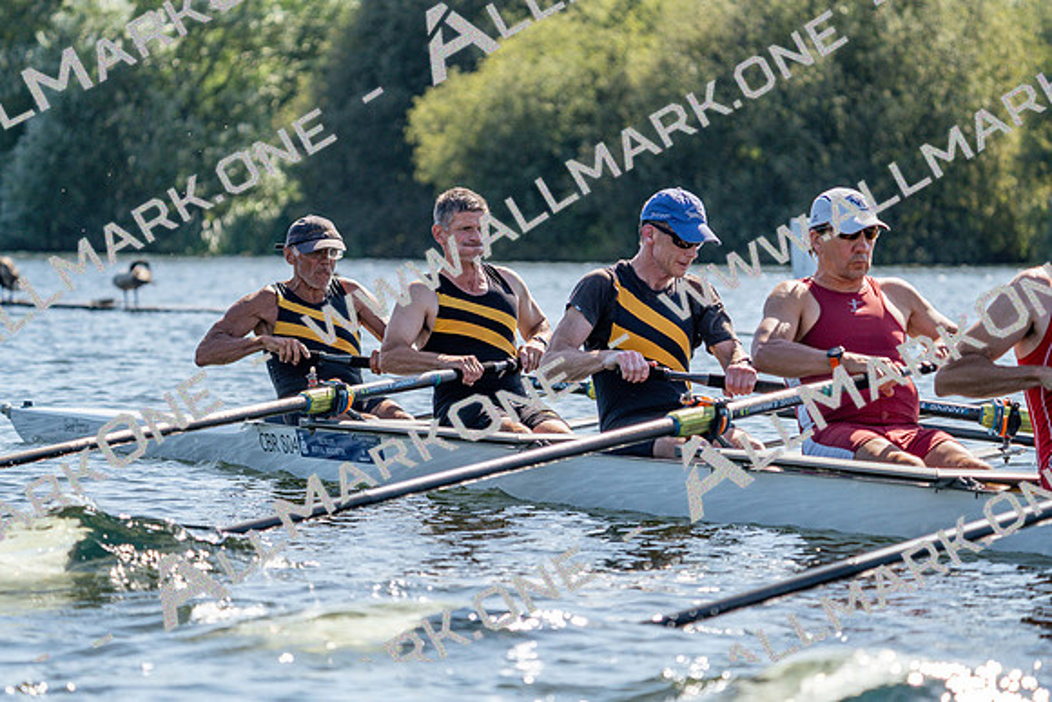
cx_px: 526
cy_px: 351
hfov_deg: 10.3
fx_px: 5846
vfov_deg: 6.9
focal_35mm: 200
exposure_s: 1/2000
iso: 400
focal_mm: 200
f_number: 5.6
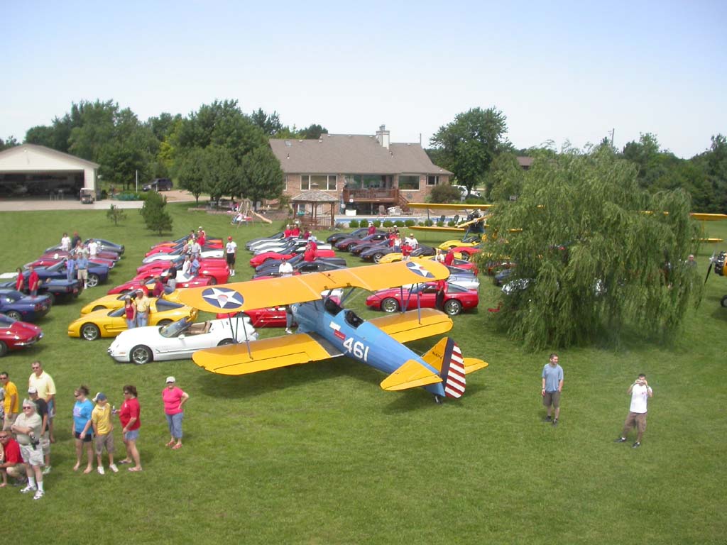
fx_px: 798
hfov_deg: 49.0
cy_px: 272
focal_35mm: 38
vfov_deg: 37.7
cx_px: 364
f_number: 2.6
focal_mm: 7.85
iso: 100
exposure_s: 1/1000
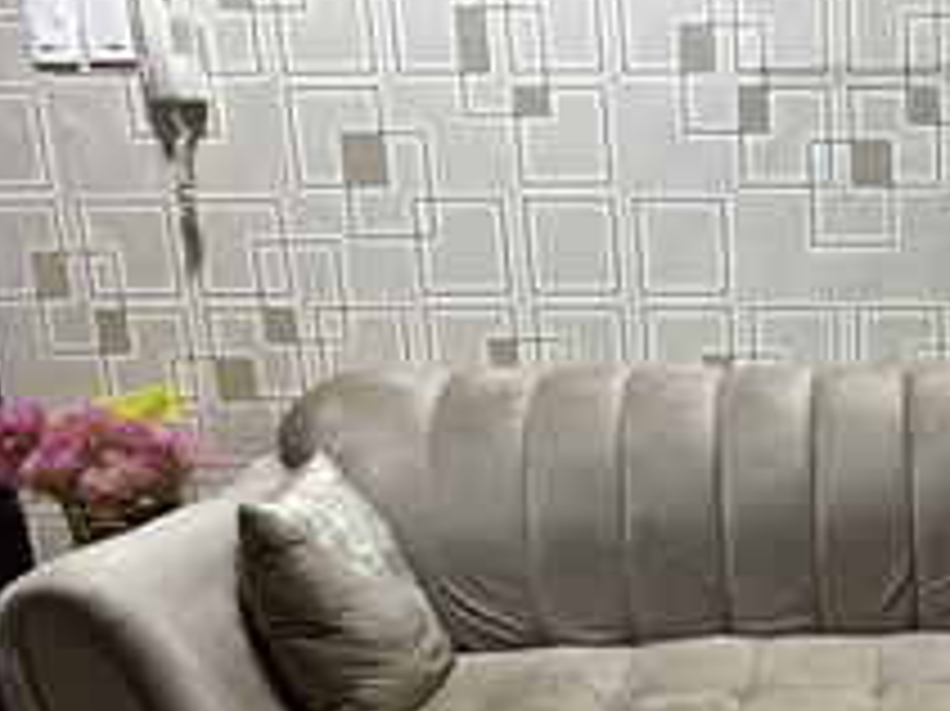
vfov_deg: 27.1
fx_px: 1426
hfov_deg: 33.4
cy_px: 628
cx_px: 975
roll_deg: +0.6
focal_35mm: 52
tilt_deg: -16.8
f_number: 1.78
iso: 400
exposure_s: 1/60
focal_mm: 6.76
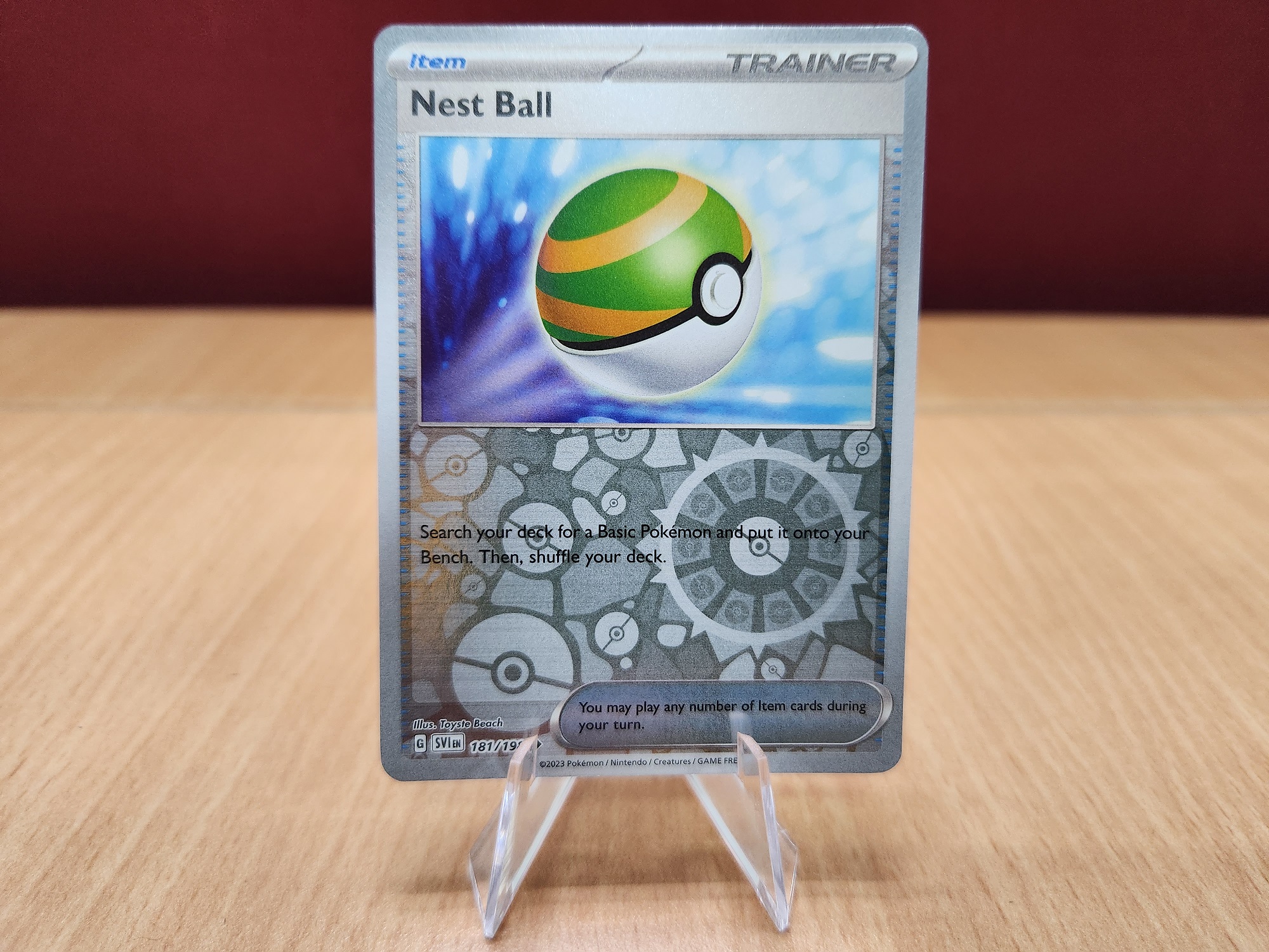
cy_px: 476
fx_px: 843
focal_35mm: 23
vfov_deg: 58.9
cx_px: 634
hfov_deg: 73.9
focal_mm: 5.4
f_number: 1.8
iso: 500
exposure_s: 1/120
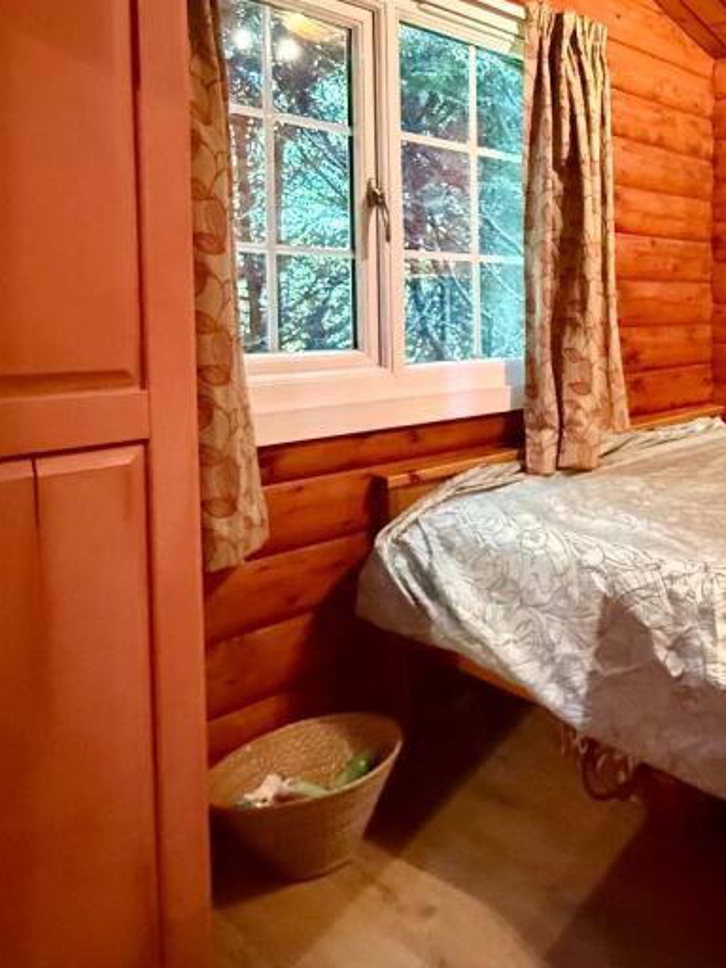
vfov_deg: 62.3
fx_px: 783
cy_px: 348
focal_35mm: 28
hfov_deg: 44.7
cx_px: 667
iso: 1250
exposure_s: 1/59
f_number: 2.2
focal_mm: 2.22
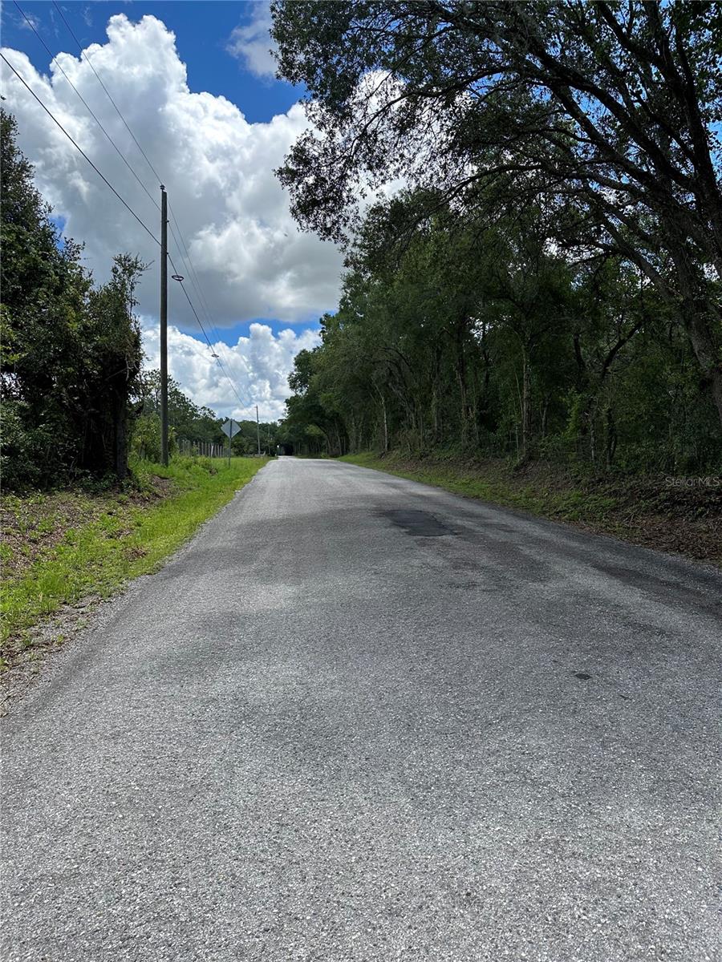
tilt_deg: -0.5
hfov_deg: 56.8
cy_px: 481
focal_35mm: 24
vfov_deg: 71.6
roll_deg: +0.3
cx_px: 361
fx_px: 667
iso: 80
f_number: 1.78
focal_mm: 6.86
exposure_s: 1/2353
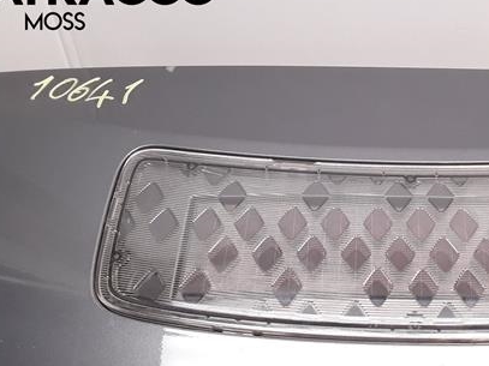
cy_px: 252
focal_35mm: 44
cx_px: 371
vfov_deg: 32.5
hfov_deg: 41.6
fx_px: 621
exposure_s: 1/105
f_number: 1.9
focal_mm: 2.91
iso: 100
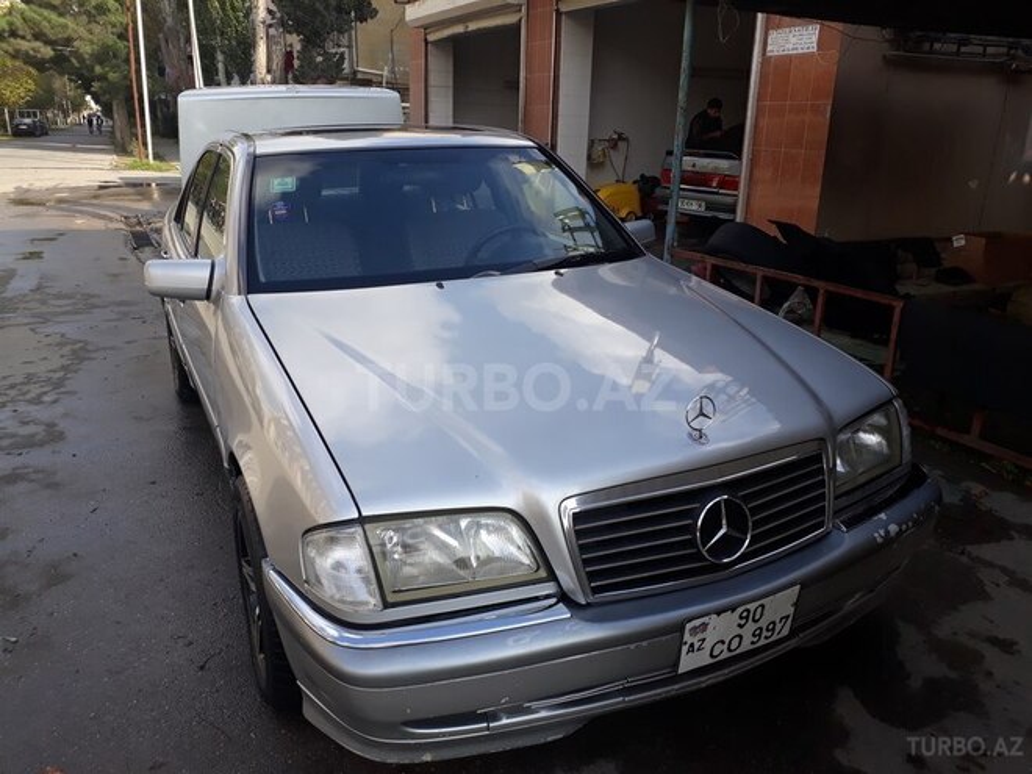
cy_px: 387
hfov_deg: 65.3
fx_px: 805
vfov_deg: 51.4
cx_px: 516
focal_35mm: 27
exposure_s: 1/603
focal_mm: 3.6
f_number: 1.9
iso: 40
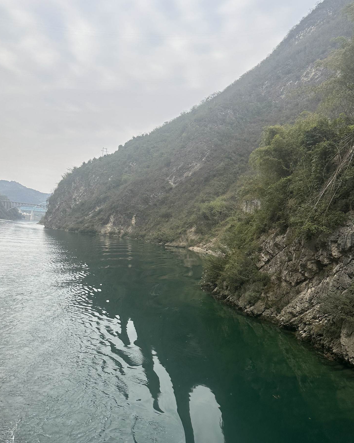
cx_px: 174
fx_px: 340
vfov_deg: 66.0
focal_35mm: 26
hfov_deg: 54.9
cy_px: 222
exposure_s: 1/762
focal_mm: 6.86
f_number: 1.78
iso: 80
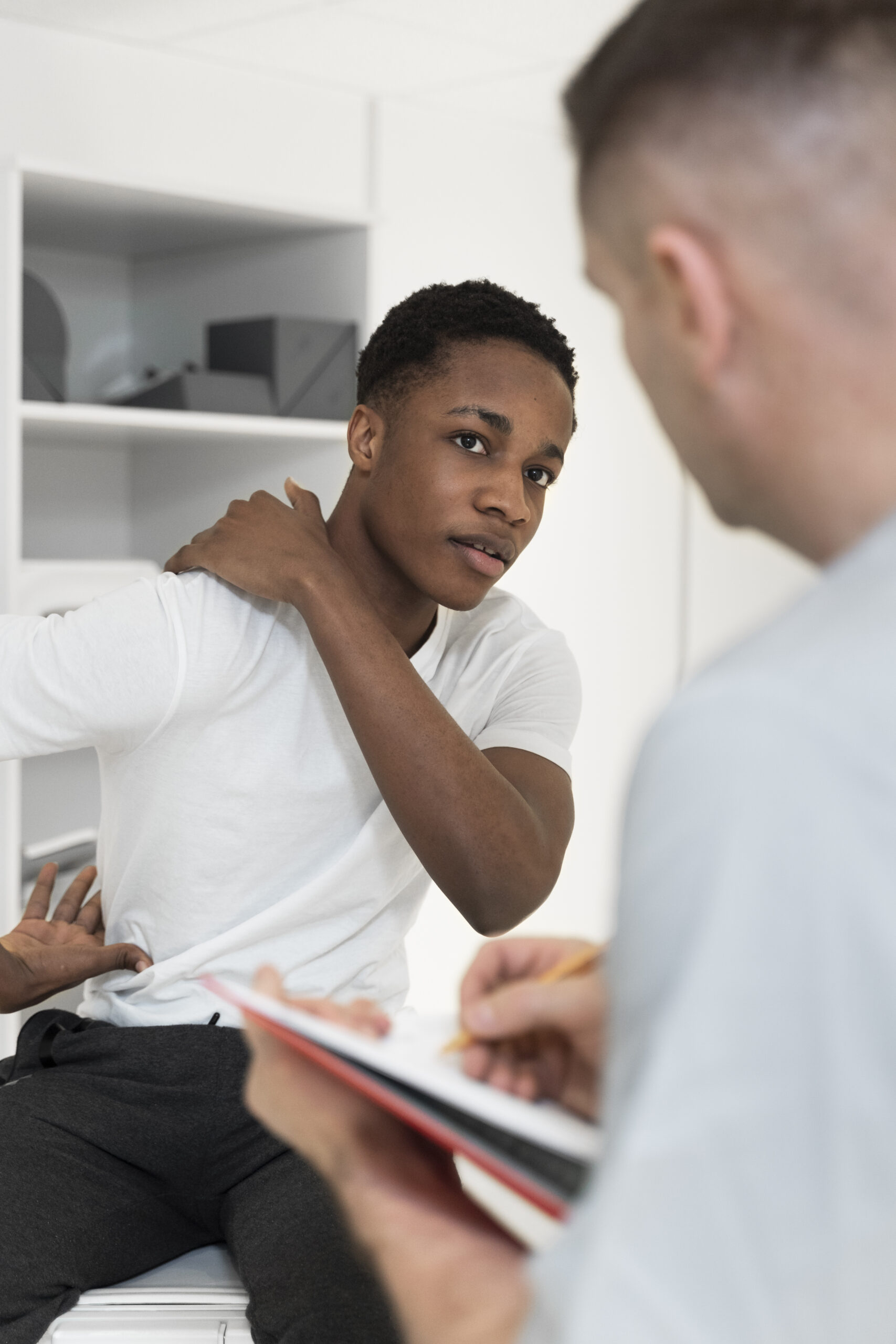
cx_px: 448
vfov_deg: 37.5
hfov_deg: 25.5
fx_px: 1978
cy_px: 672
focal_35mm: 53
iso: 1250
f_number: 2.8
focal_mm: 53
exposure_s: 1/200
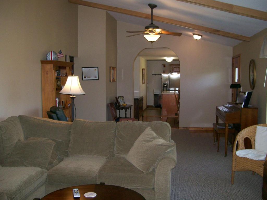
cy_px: 100
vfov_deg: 39.7
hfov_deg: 51.4
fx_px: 278
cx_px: 134
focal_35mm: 36
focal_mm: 6
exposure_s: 1/64
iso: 140
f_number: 2.7
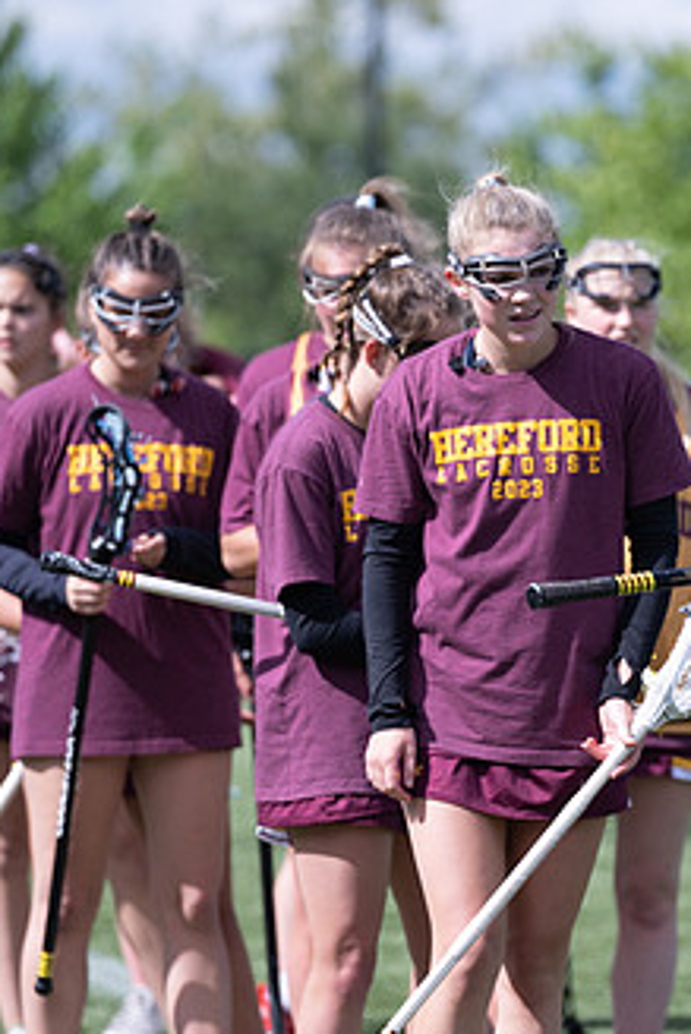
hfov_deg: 3.9
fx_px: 10181
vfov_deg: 5.8
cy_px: 556
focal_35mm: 354
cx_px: 568
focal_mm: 200
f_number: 3.5
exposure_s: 1/2000
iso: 250
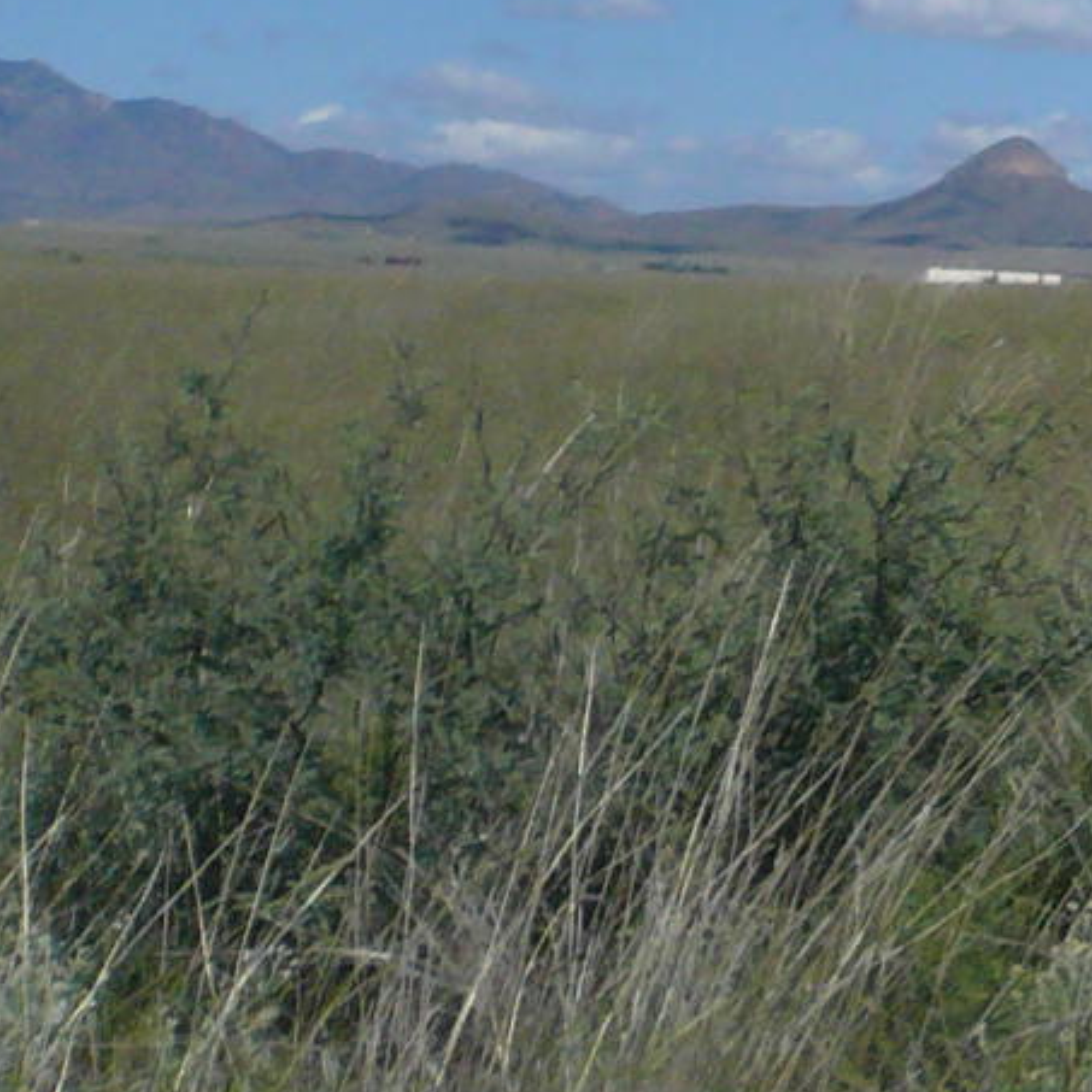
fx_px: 3997
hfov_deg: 13.2
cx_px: 2256
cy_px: 463
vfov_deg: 15.5
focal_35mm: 112
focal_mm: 4.6
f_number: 8
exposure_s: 1/400
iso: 100
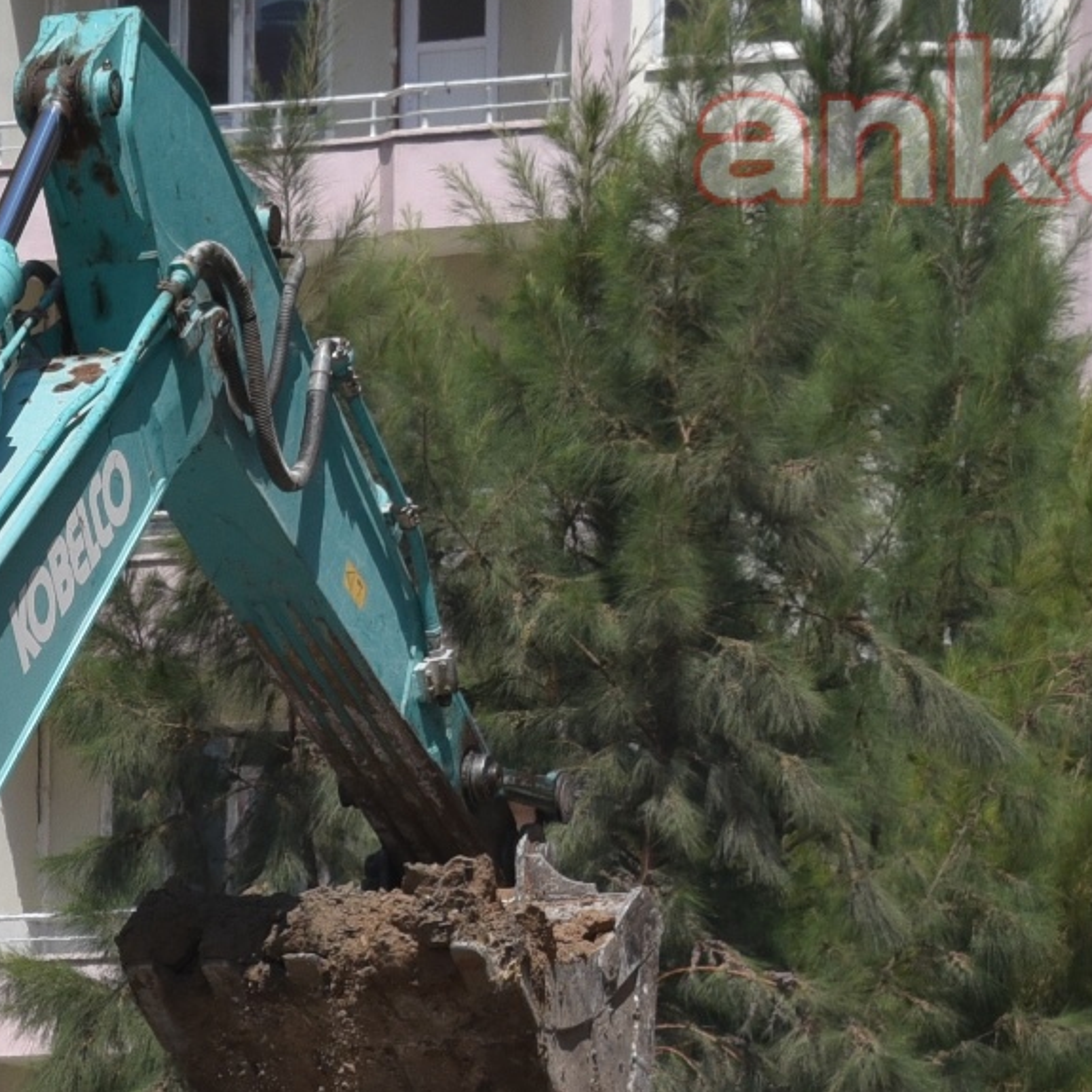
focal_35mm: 434
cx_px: -1358
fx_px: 15490
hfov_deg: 4.0
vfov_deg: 4.0
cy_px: 1635
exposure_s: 1/640
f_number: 13
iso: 400
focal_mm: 98
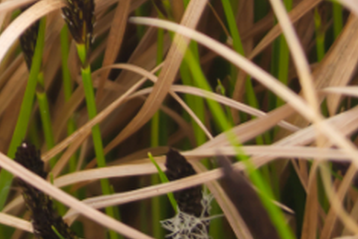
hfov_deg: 4.8
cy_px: -202
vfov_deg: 3.2
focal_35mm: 422
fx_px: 4195
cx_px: -213
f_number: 5.6
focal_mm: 55
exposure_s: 1/100
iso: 160
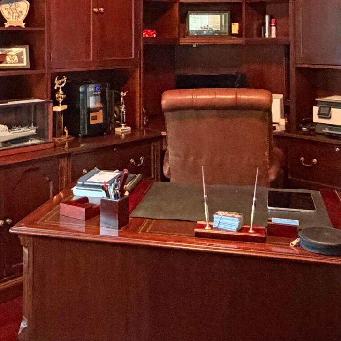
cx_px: 131
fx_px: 546
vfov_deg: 32.9
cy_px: 34
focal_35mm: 49
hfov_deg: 34.5
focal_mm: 2.22
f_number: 2.2
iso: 1000
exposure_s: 1/40
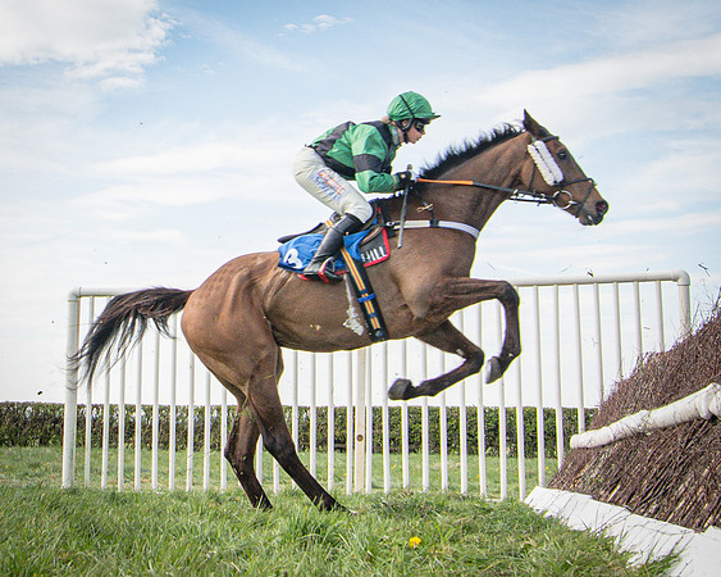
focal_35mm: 62
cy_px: 181
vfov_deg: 24.3
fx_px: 1329
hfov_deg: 29.7
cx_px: 143
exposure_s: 1/1100
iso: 800
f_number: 8
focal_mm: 20
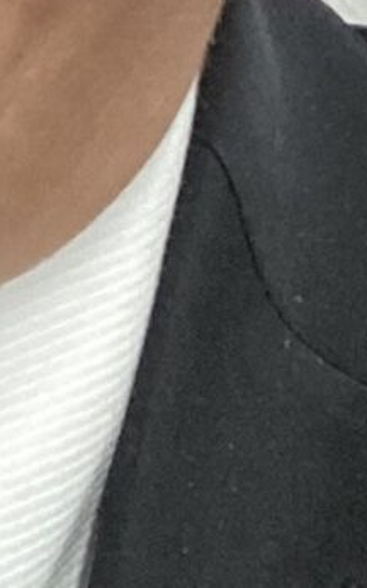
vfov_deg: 7.7
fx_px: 4020
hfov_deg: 5.1
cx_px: -312
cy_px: -867
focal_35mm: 251
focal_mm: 2.87
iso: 250
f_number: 2.2
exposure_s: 1/60
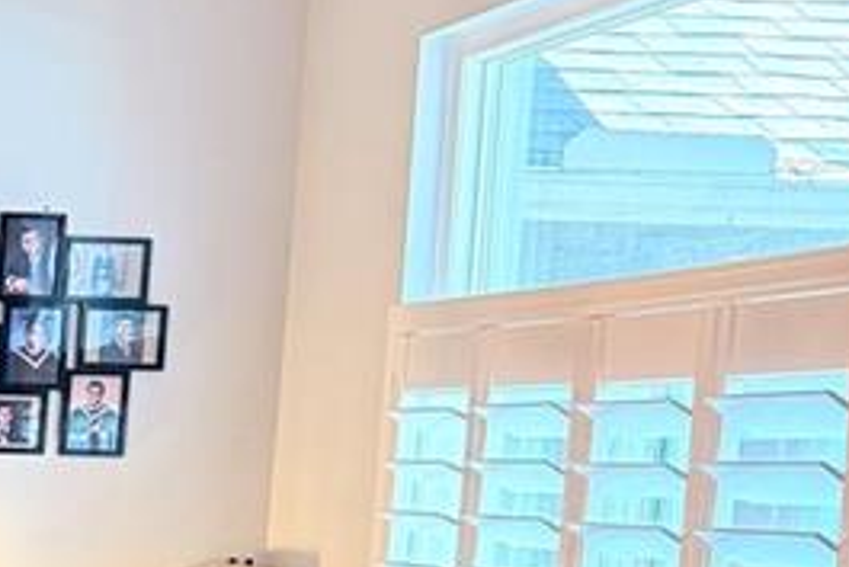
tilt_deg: -8.1
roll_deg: -2.0
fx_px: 2666
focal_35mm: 113
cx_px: -583
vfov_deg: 11.7
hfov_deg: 15.9
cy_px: 807
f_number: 1.78
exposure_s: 1/60
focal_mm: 6.76
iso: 400
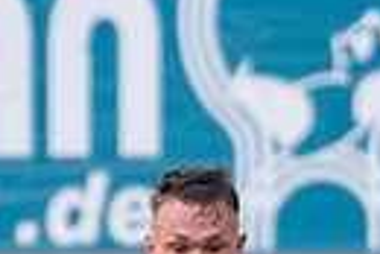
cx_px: 335
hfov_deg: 0.9
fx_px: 25604
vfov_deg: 0.6
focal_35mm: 2423
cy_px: 485
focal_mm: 340
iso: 1600
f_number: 5.6
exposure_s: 1/1600
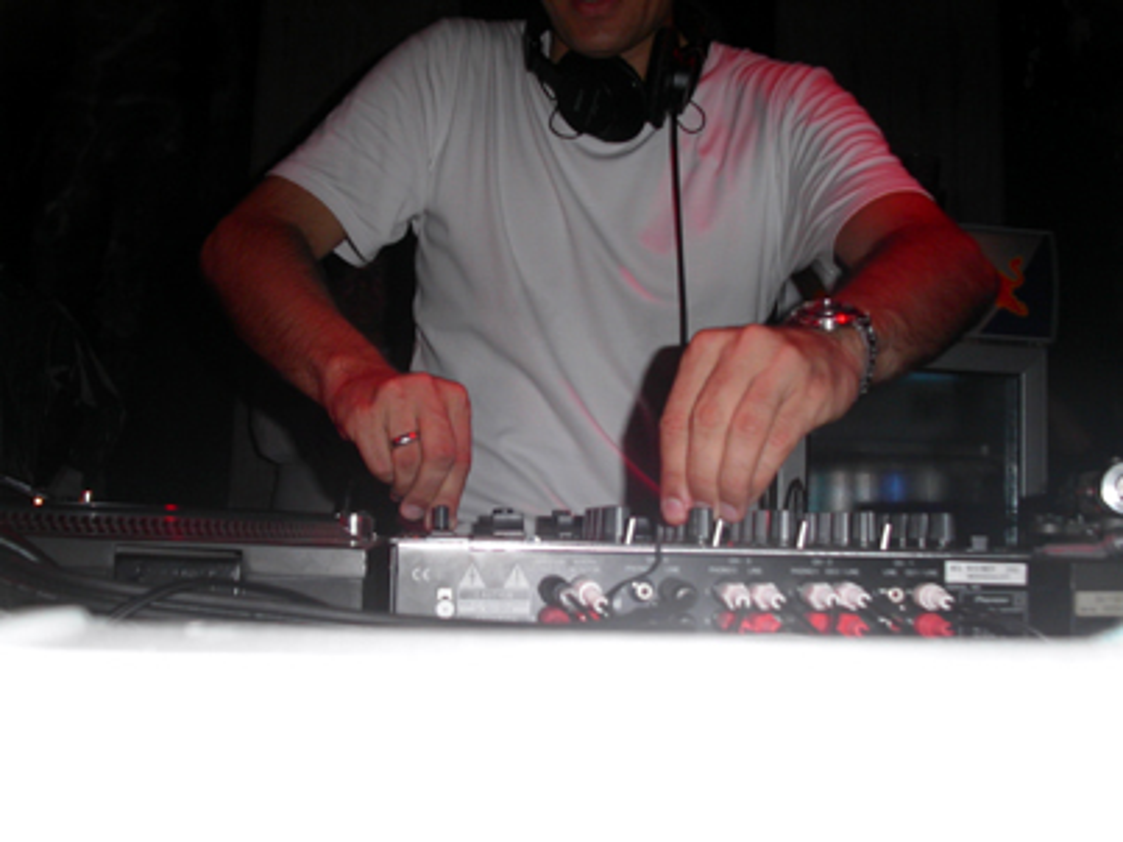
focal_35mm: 38
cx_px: 562
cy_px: 421
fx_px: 1232
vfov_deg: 37.7
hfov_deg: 49.0
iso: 100
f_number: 2.8
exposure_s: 1/30
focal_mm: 7.8
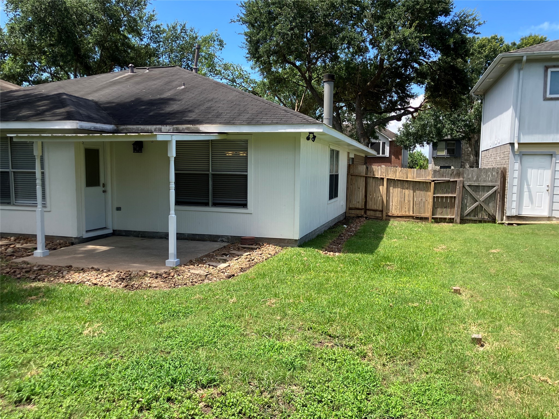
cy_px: 210
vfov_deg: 49.7
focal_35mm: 28
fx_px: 452
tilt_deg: -4.5
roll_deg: -1.2
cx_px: 280
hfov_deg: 63.4
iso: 32
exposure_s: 1/623
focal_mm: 3.99
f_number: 1.8
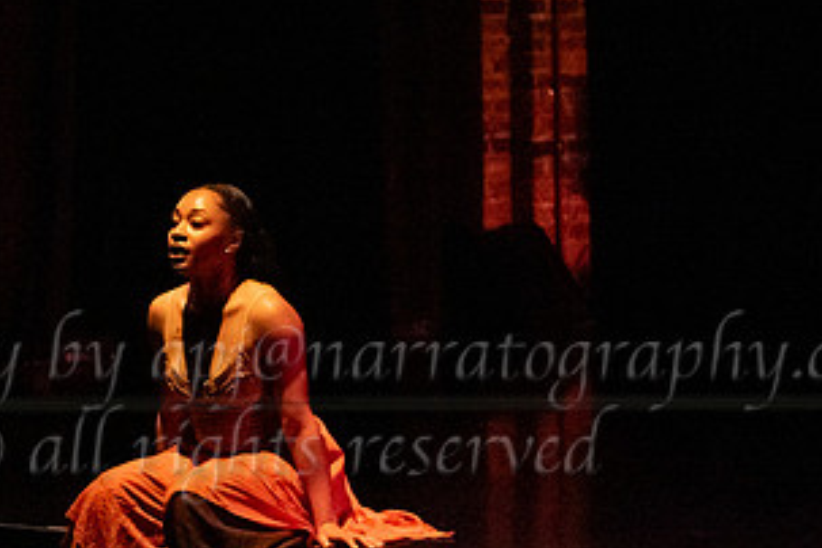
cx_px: 258
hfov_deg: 11.3
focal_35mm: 182
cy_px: 319
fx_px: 4155
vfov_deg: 7.5
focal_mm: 75
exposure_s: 1/400
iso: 4000
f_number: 4
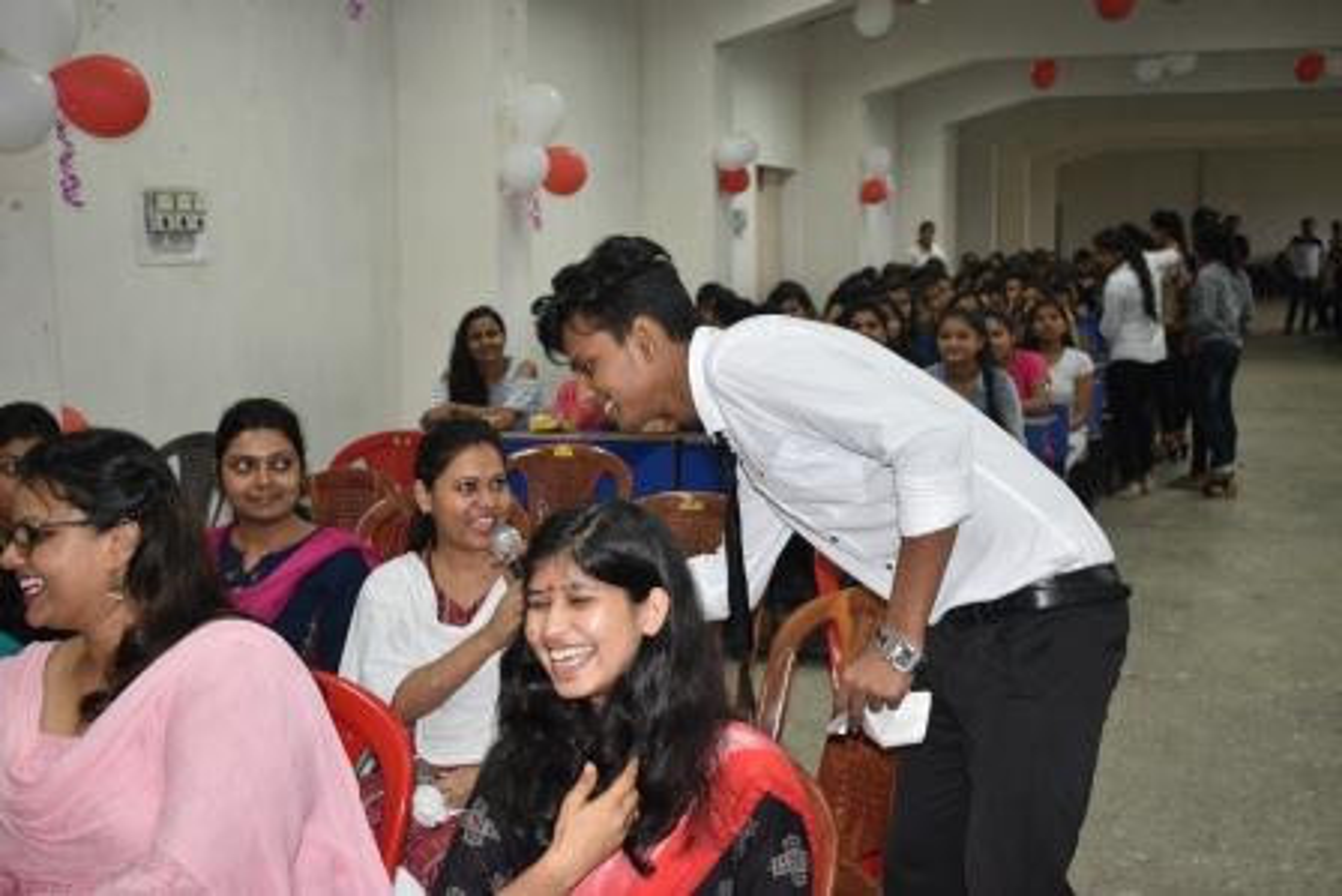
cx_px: 671
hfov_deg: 46.4
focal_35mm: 42
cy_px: 448
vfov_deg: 31.9
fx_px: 1566
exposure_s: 1/80
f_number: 4.2
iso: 800
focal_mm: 28
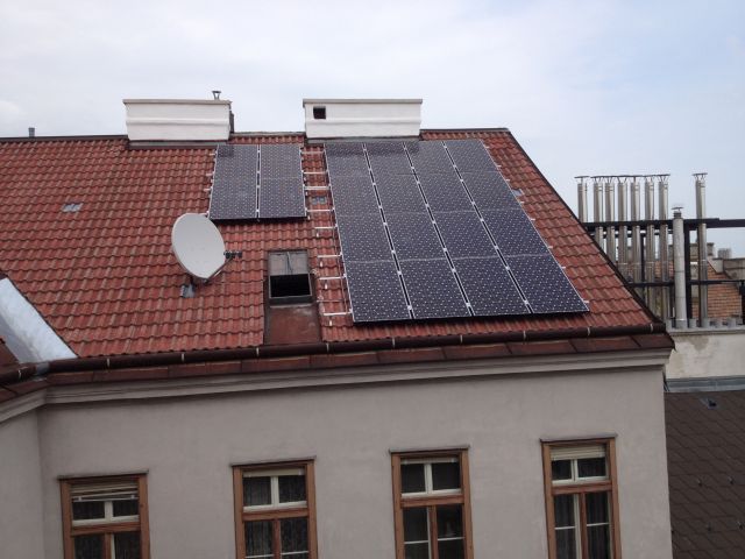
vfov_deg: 40.7
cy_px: 280
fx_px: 753
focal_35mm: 35
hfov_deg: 52.6
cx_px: 372
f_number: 2.4
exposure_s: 1/1314
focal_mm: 4.28
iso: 64
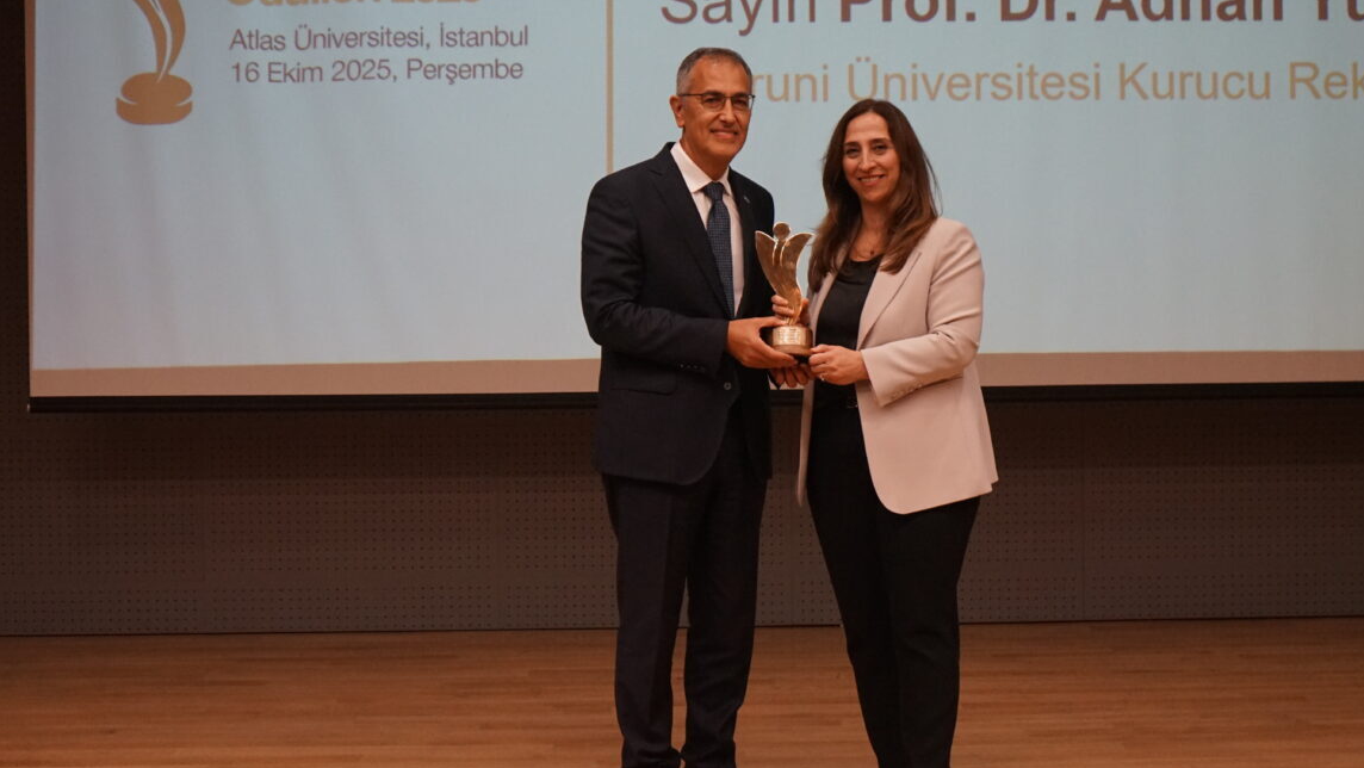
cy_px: 336
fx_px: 2966
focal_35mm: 82
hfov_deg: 25.9
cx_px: 705
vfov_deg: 14.7
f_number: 5.6
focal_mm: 70
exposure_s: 1/160
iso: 3200
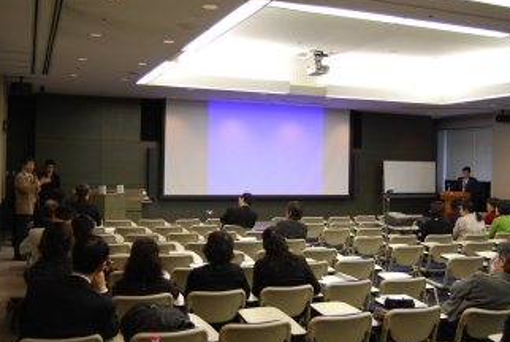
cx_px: 252
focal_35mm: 41
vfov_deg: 32.7
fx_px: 582
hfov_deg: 47.3
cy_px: 155
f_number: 3.8
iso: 400
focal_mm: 22
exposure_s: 1/20
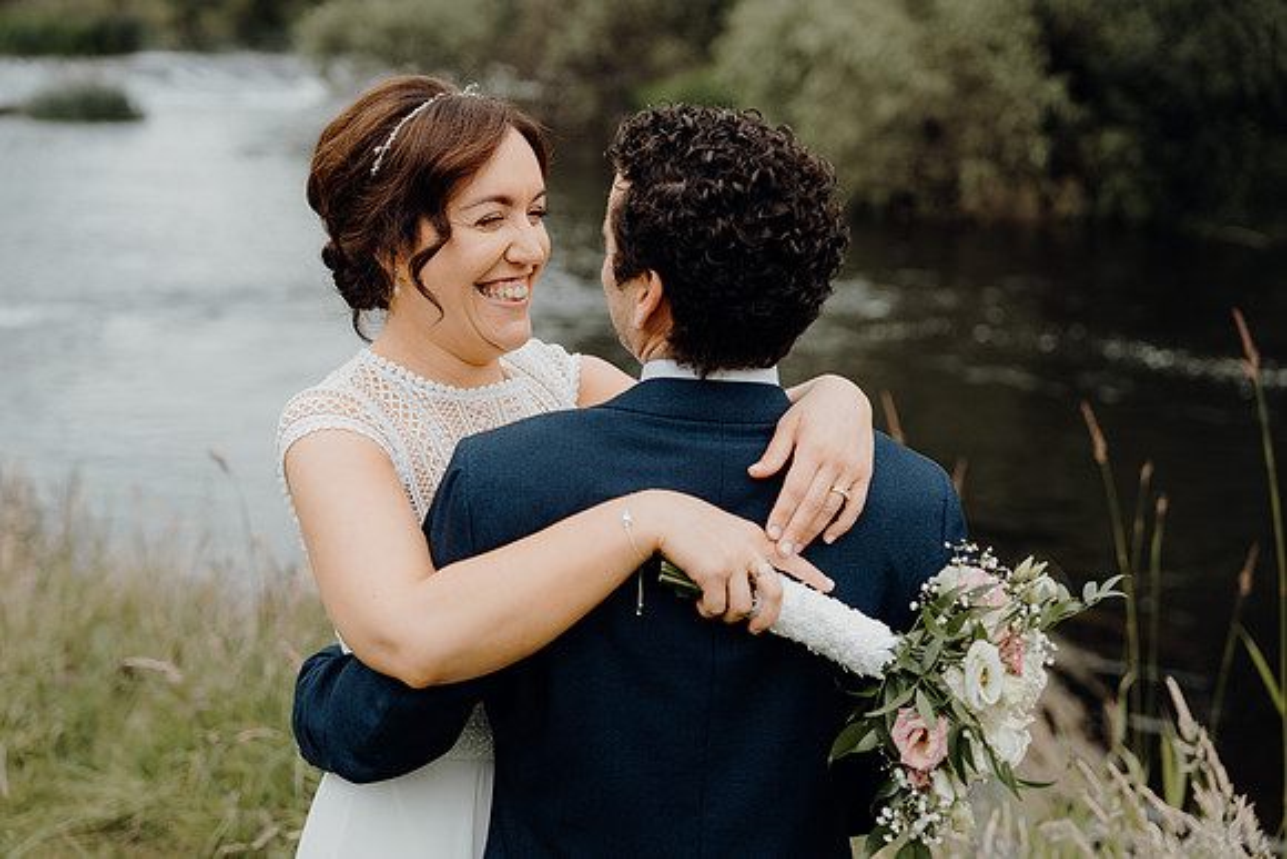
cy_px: 430
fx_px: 1895
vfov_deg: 25.5
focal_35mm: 53
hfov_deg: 37.5
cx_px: 644
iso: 125
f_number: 2.8
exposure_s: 1/800
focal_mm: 53
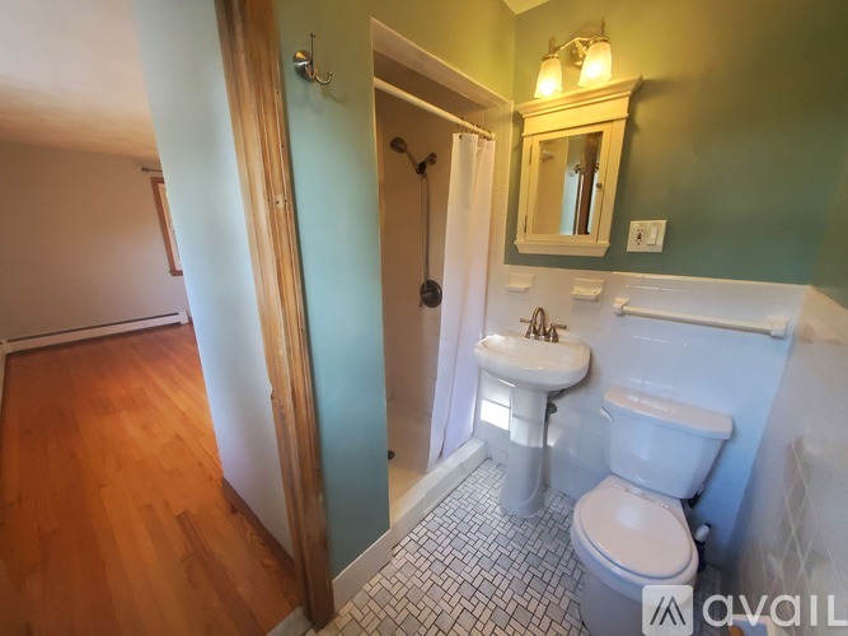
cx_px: 424
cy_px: 318
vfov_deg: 89.9
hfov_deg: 106.2
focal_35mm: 13
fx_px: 318
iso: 250
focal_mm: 1.8
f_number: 2.2
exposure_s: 1/60
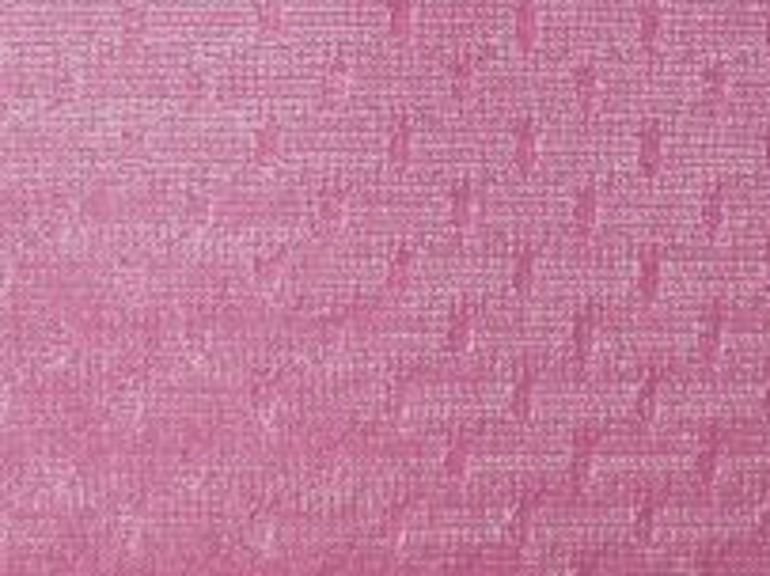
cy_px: 155
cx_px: -121
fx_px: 3112
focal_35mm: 140
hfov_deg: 13.7
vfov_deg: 10.6
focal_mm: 6.1
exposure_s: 1/30
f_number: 2.8
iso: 100
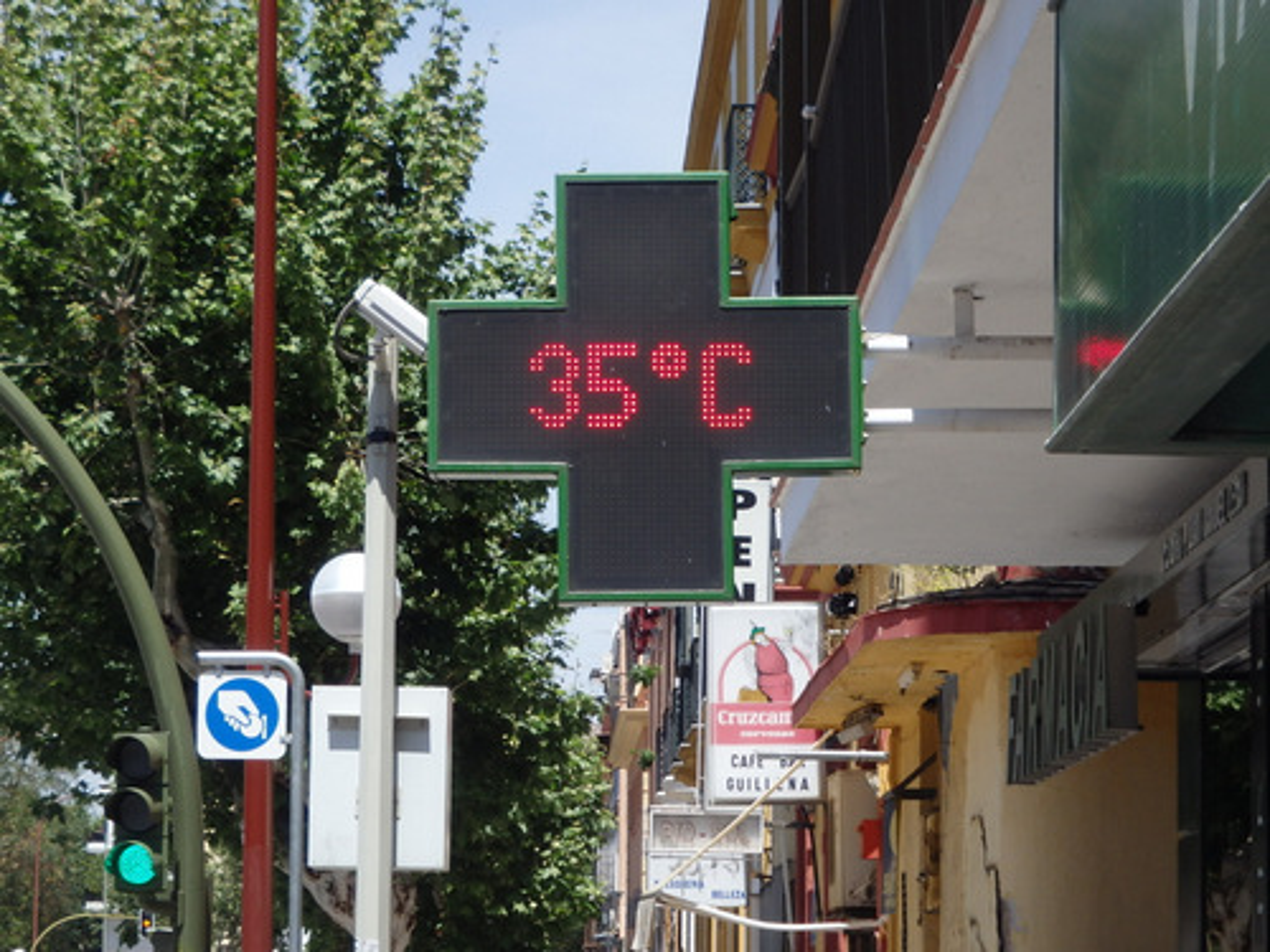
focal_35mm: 140
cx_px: 635
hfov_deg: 14.1
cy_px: 476
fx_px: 5136
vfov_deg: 10.6
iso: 125
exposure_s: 1/400
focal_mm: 25
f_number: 5.9
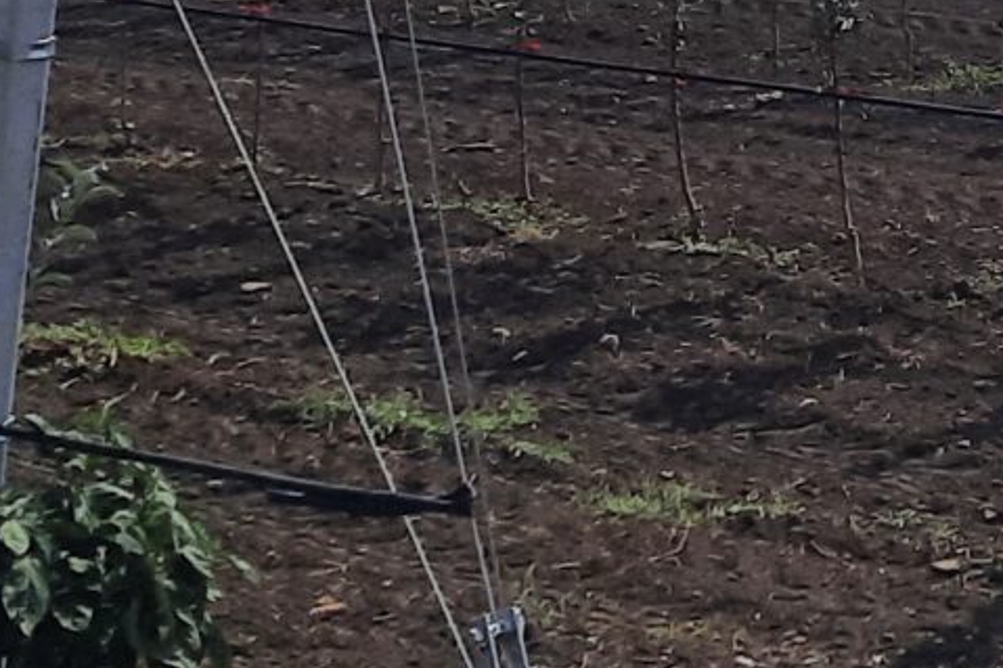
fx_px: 3871
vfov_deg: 9.3
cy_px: -582
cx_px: 1344
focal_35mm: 139
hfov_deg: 14.1
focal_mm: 4.6
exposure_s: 1/3268
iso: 32
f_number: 2
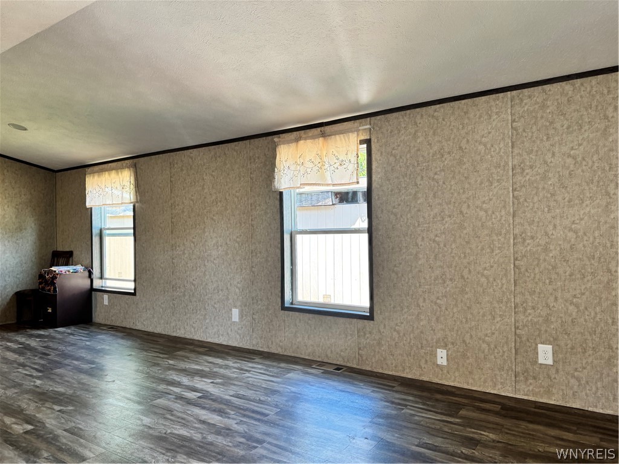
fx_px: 429
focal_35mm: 24
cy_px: 232
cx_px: 310
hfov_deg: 71.6
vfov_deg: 56.8
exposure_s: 1/121
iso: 200
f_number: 1.78
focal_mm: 6.76
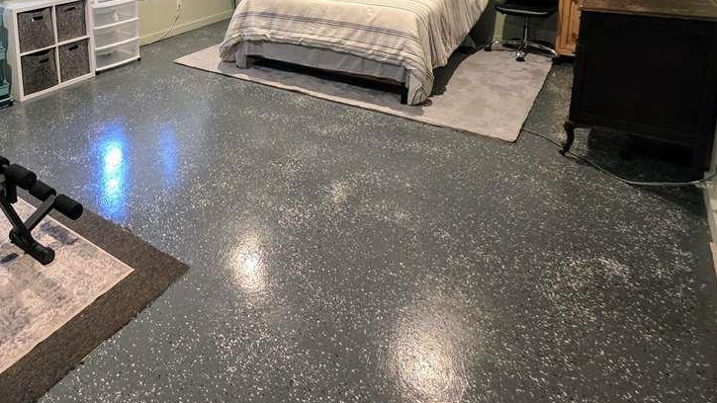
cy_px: -10
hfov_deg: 69.8
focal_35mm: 25
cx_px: 192
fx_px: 475
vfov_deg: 39.8
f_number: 1.9
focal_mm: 2.2
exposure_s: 1/60
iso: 500
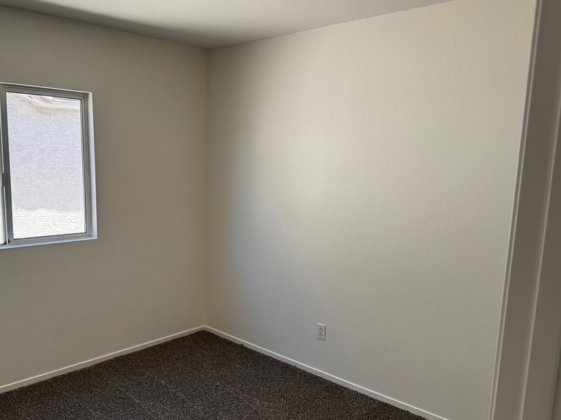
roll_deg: -1.1
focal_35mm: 30
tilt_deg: -9.7
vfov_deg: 46.6
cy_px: 246
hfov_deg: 59.4
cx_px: 218
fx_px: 486
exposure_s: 1/280
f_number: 1.78
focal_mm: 6.76
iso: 80
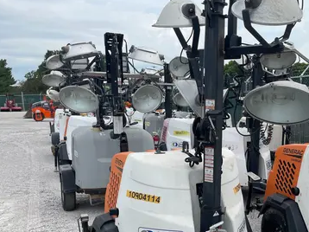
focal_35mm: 40
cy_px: 161
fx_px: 357
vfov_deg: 35.5
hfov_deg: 45.6
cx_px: 221
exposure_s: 1/1855
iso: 32
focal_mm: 4.2
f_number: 1.6
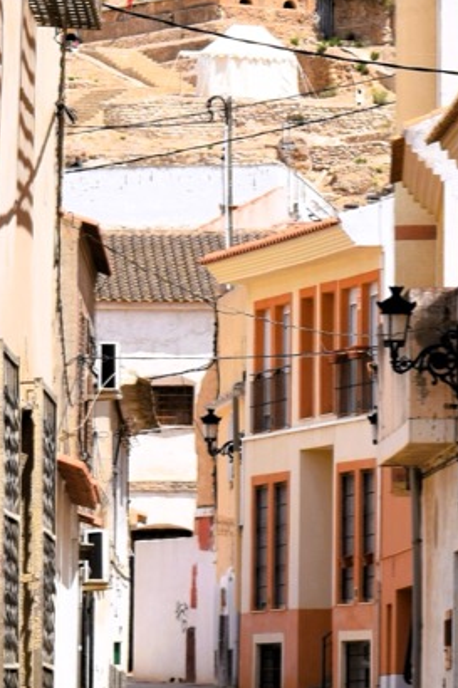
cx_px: 708
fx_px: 6149
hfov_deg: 4.2
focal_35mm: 322
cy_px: -324
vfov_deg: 6.3
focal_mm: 55
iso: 200
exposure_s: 1/400
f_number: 10
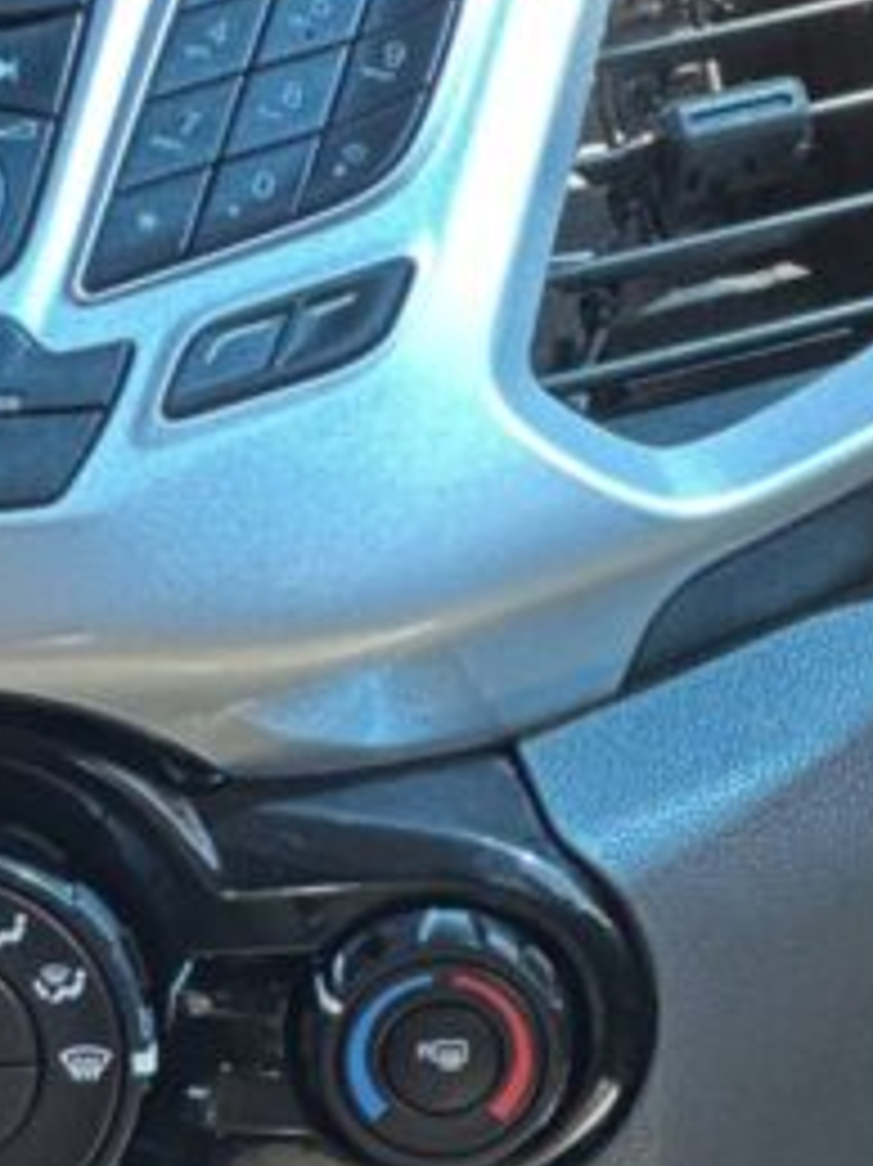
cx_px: -72
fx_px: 10264
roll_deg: +0.8
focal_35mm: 305
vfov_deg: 6.5
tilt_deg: -24.4
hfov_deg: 4.9
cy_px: 1013
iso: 80
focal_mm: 9
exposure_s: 1/121
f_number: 2.8
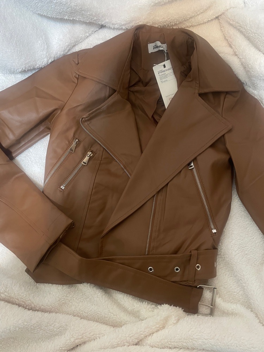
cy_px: 176
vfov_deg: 67.3
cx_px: 132
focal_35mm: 26
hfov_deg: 53.1
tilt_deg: -75.5
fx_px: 264
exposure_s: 1/33
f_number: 1.6
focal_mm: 4.2
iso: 500
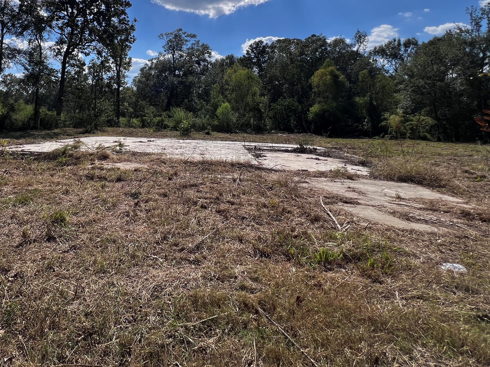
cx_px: 152
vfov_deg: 61.9
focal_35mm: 20
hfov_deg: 78.3
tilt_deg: +4.5
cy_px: 88
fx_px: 283
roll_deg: -1.1
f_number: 1.8
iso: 32
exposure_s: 1/2538
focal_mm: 1.57
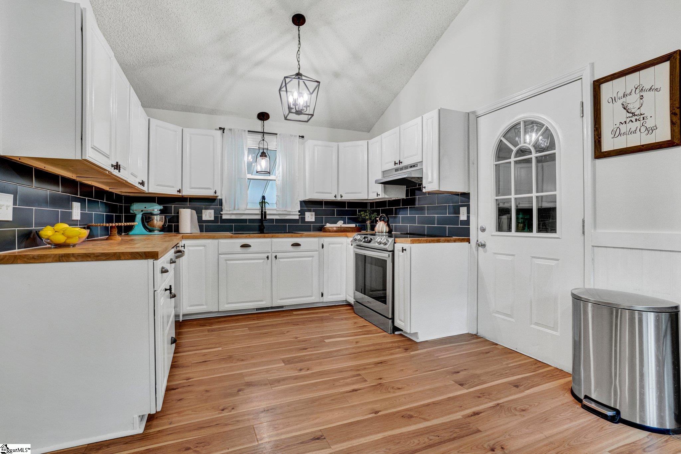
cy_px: 227
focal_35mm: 15
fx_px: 284
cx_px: 340
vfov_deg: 77.3
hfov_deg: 100.4
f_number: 7.1
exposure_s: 1/13
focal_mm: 10
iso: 400
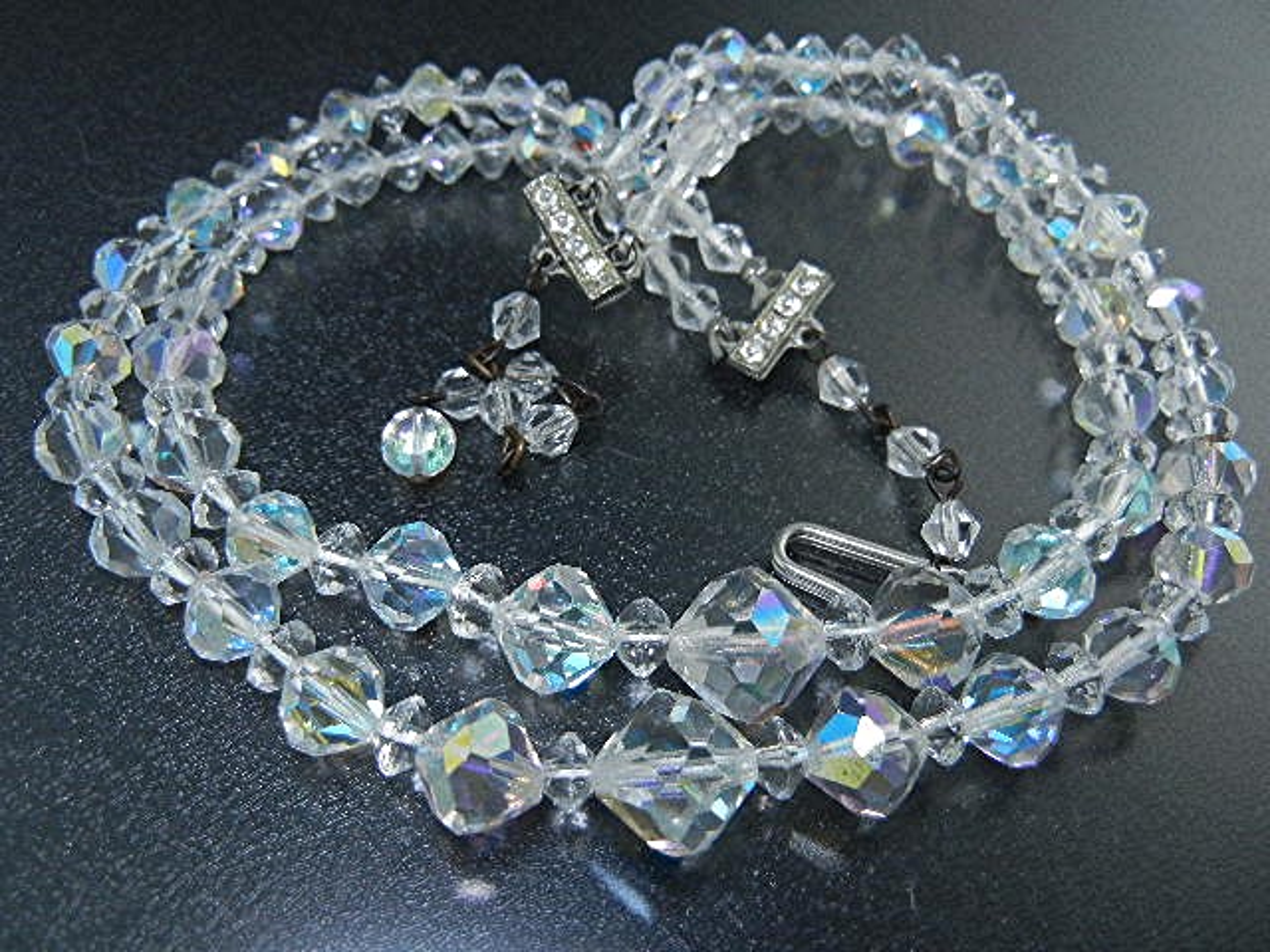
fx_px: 1247
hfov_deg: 54.0
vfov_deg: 41.8
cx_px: 635
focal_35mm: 34
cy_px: 476
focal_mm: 6.2
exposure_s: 1/30
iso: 472
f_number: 7.2
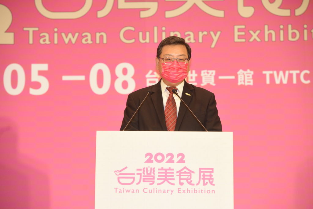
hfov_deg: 16.8
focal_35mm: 122
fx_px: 1060
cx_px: 156
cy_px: 104
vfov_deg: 11.2
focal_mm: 122
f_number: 5
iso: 2500
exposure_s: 1/200
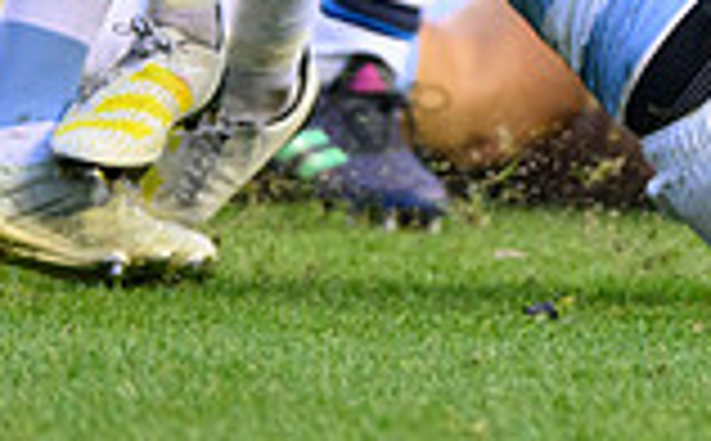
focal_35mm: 2155
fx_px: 41669
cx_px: 844
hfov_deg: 1.0
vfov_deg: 0.6
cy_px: -558
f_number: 3.5
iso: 4000
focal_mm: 400
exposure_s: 1/1000
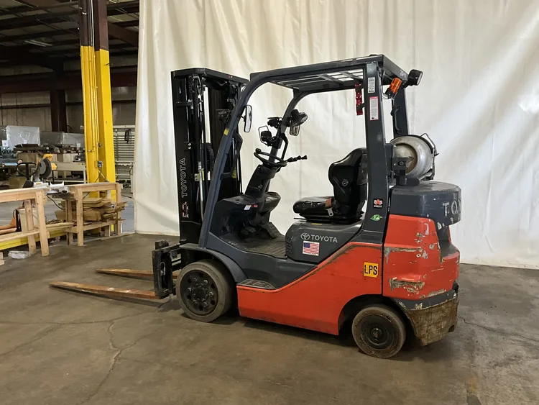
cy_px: 202
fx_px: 452
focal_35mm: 29
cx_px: 270
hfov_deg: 61.6
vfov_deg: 48.3
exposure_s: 1/60
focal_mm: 3
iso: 80
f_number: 1.8
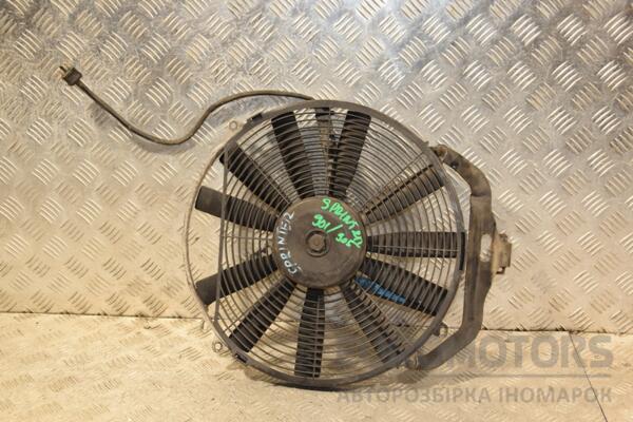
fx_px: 844
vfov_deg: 28.1
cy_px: 211
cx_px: 316
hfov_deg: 41.1
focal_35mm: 48
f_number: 5
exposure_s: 1/125
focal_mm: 32
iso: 800
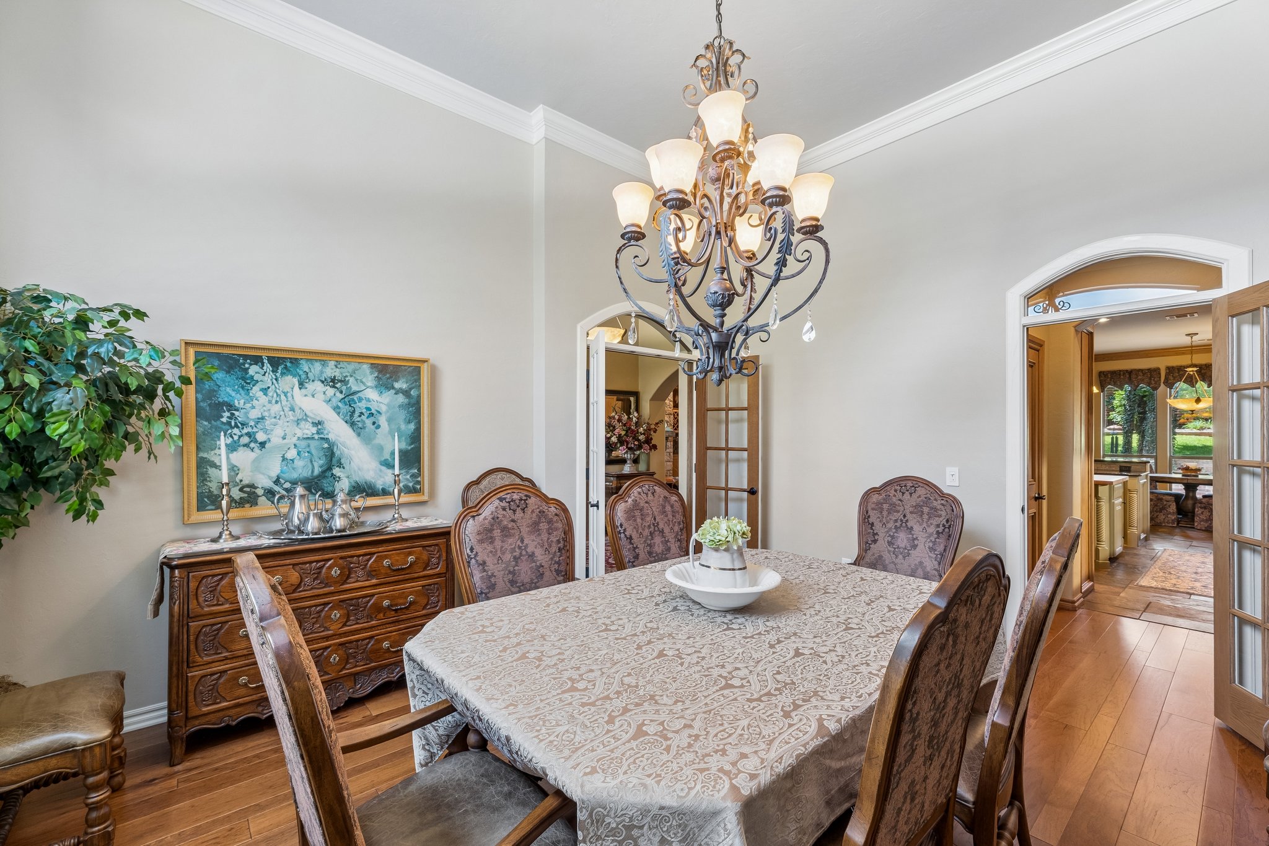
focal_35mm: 15
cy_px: 423
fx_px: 529
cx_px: 634
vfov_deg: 77.3
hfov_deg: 100.4
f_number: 7.1
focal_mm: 10
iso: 200
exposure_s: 1/13
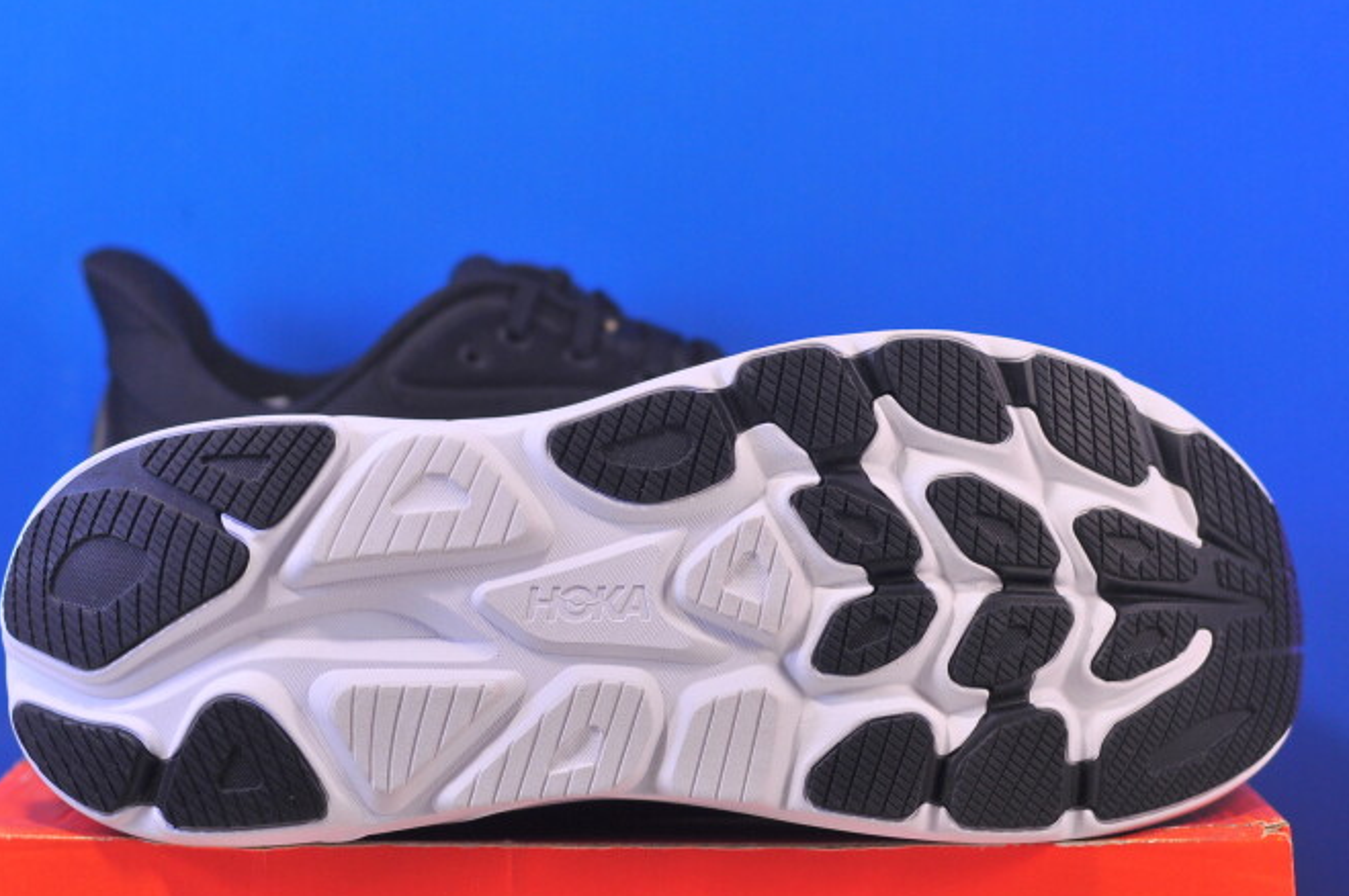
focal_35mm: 91
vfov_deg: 15.0
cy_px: 388
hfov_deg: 22.4
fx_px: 3407
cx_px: 610
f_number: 2.5
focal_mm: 50
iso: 250
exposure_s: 1/320
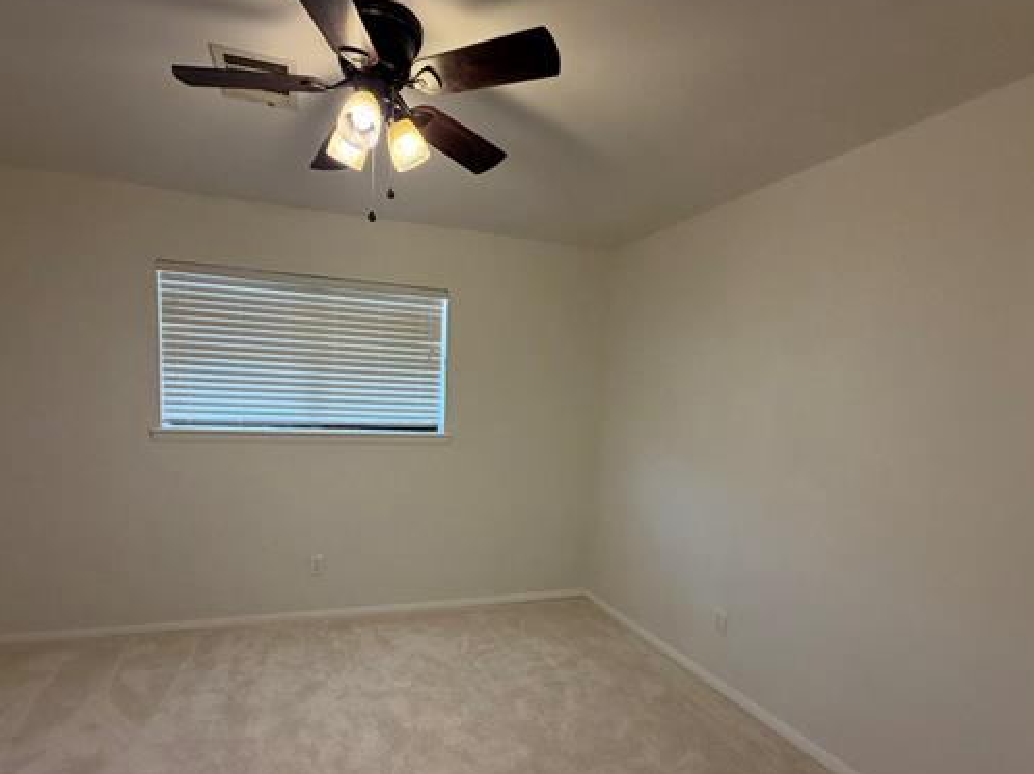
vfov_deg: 70.7
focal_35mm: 18
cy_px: 471
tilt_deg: -8.9
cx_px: 461
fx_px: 537
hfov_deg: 87.5
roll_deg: -2.5
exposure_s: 1/60
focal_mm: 2.22
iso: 250
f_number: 2.2
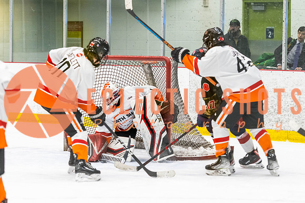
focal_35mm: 166
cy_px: 102
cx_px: 136
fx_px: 1410
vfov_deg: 8.3
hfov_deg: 12.3
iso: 2200
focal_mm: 112
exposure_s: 1/640
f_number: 2.8
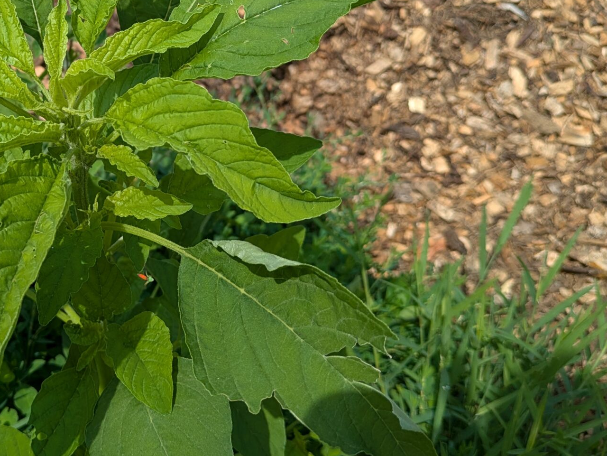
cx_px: 109
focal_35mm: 50
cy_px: 176
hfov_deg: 36.7
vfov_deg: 29.0
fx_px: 877
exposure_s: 1/1481
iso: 38
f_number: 1.89
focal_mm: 5.43
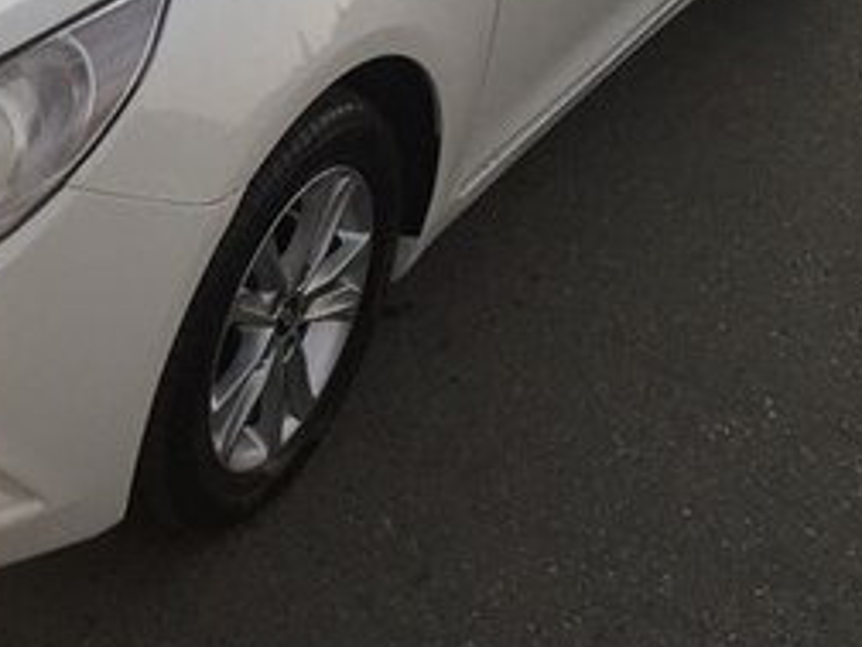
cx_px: -68
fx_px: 1893
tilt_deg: -22.4
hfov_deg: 24.1
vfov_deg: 18.5
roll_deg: -5.1
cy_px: -108
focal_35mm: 76
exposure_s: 1/33
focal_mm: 4.15
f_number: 2.2
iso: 100
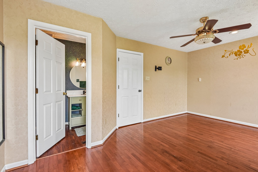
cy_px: 86
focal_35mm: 16
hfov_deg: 96.7
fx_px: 115
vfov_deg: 73.7
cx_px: 129
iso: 400
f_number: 8
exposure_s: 1/100
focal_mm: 16
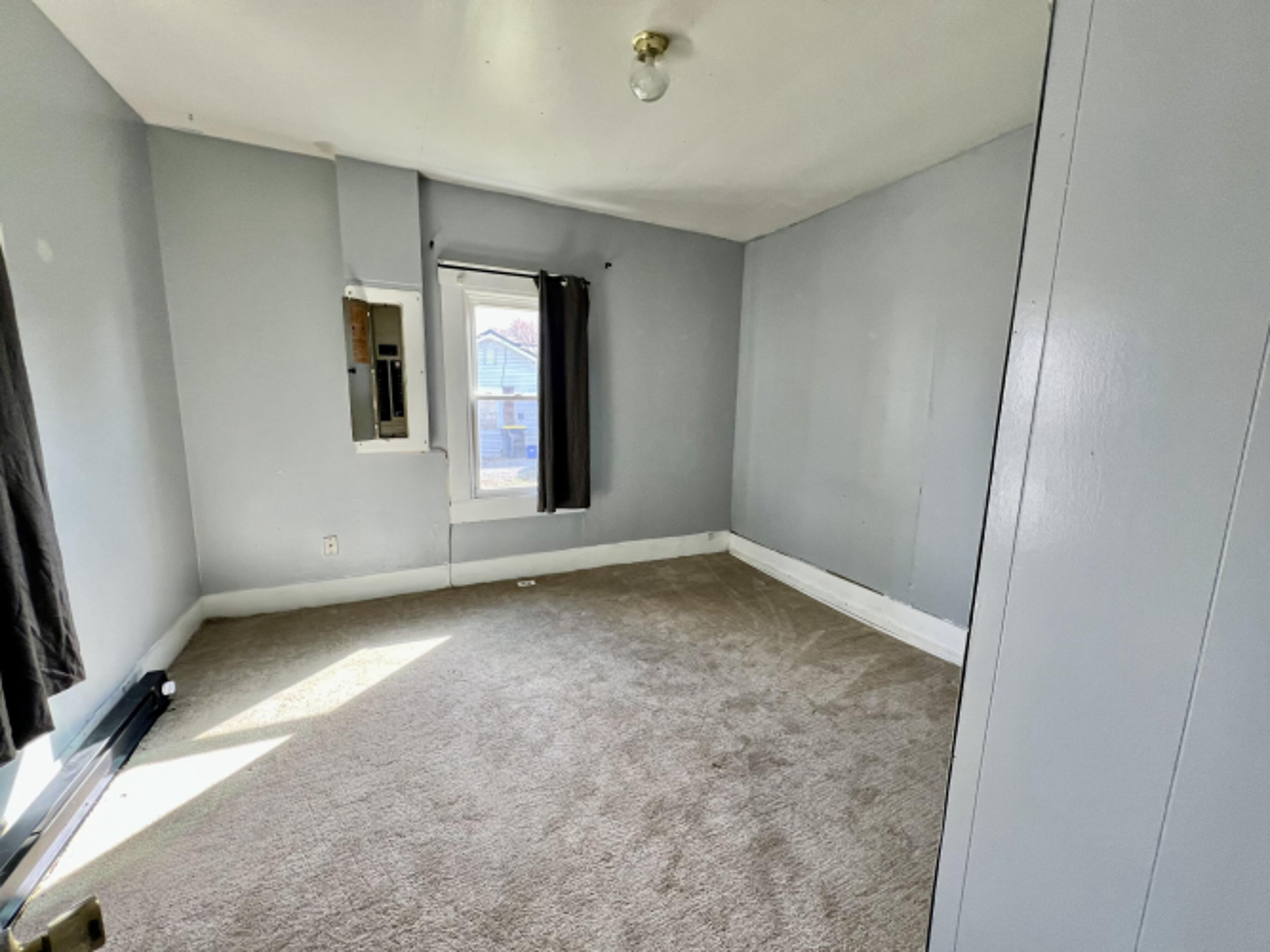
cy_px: 476
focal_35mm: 13
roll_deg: +0.5
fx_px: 477
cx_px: 635
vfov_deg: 89.9
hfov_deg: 106.2
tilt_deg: -9.3
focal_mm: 1.57
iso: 125
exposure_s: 1/99
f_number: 1.8
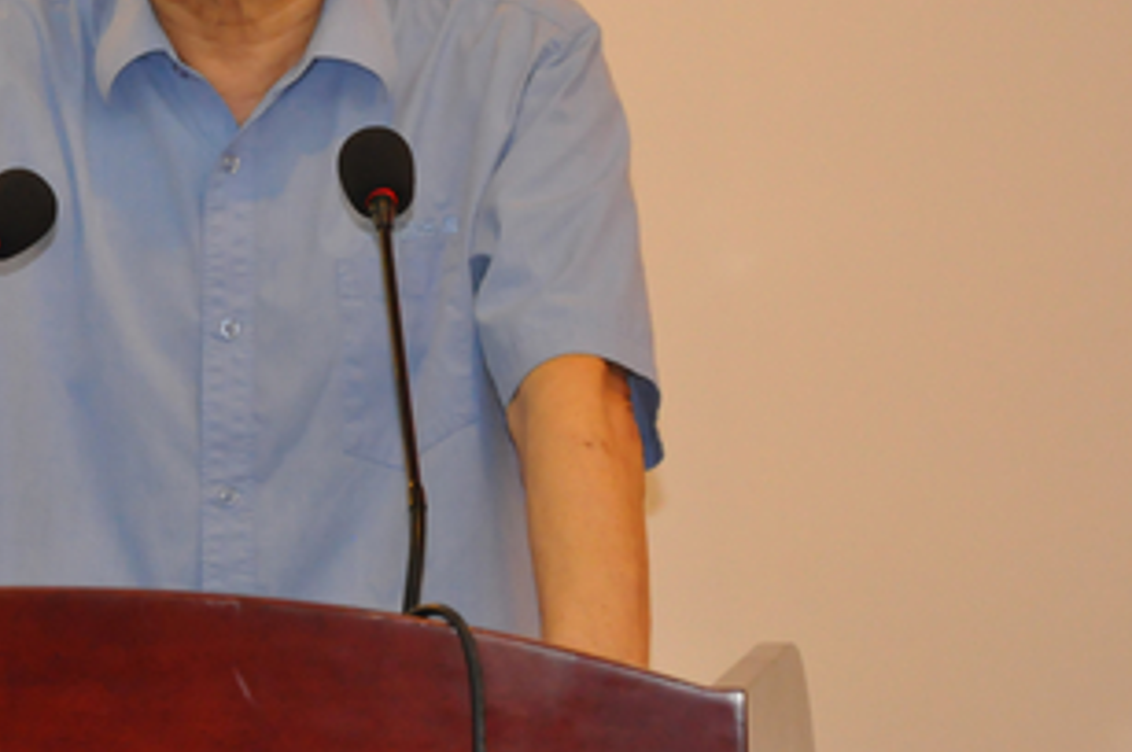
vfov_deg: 6.7
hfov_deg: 10.0
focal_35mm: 205
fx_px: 6439
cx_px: 214
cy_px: 61
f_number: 5.3
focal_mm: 70
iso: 2000
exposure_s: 1/60
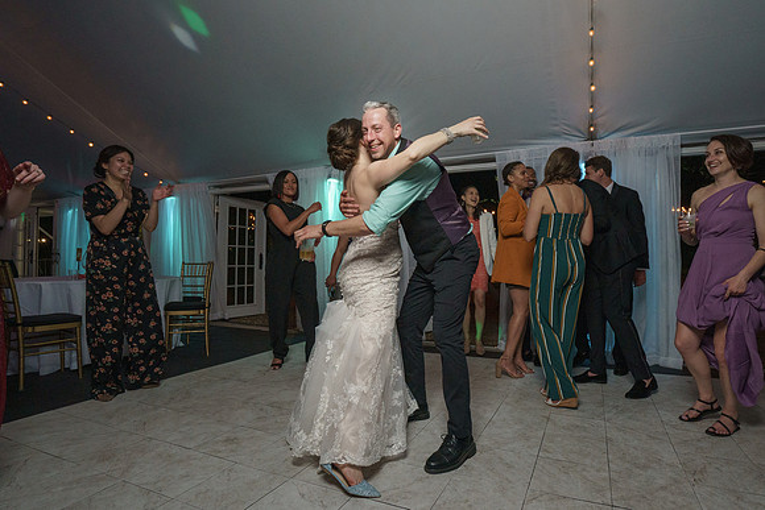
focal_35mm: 18
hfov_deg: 88.4
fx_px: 391
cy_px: 249
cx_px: 423
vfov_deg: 66.2
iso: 2000
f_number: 5.6
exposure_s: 1/200
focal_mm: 16
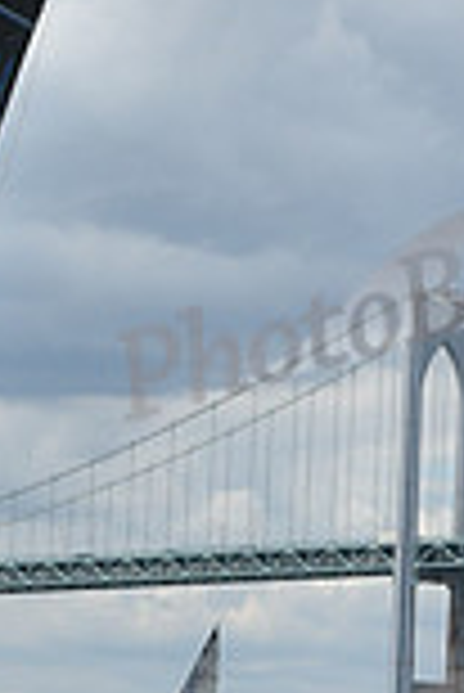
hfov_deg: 4.2
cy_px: 135
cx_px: -115
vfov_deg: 6.3
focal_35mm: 324
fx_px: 6249
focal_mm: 86
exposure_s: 1/1000
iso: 250
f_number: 8
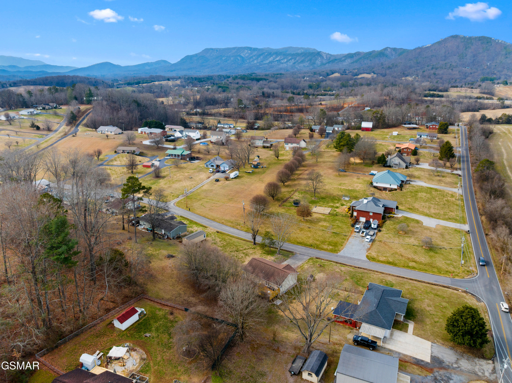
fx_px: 355
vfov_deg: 56.8
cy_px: 192
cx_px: 256
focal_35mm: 24
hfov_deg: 71.6
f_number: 2.8
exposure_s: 1/1000
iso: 230
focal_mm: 12.29
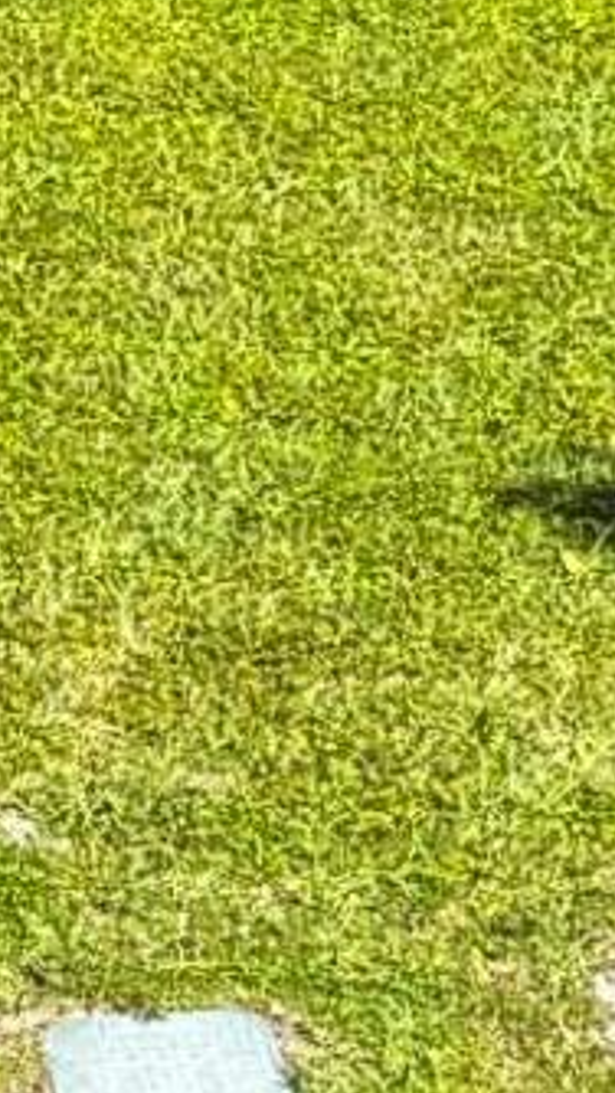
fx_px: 7070
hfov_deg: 4.8
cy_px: -1545
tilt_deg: -17.1
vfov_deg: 8.1
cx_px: -1158
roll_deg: +0.2
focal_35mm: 244
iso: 50
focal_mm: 5.96
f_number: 1.6
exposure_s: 1/844
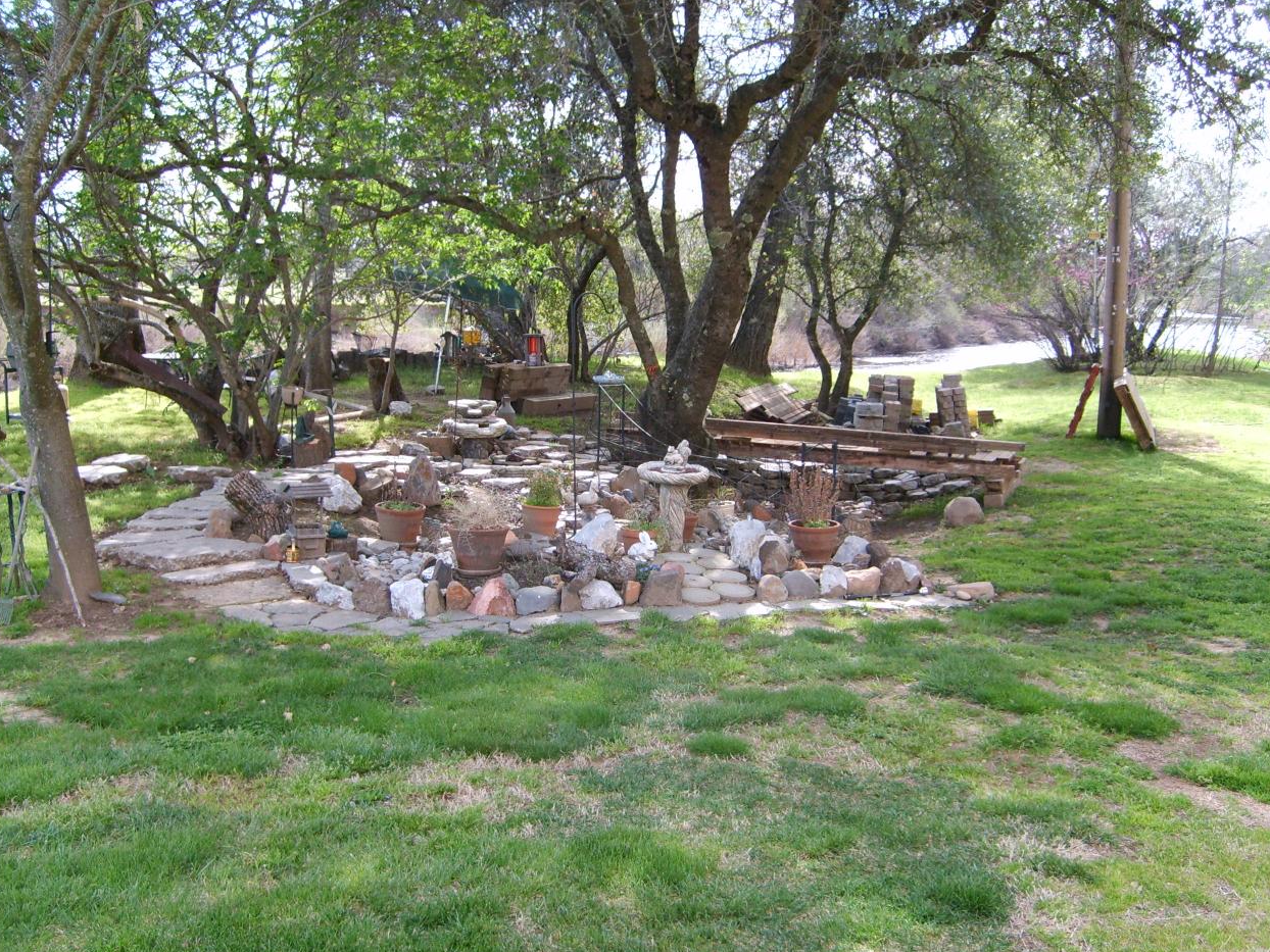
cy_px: 472
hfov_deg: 51.4
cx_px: 641
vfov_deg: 39.7
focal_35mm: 36
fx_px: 1321
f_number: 2.8
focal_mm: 5.8
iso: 50
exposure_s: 1/180
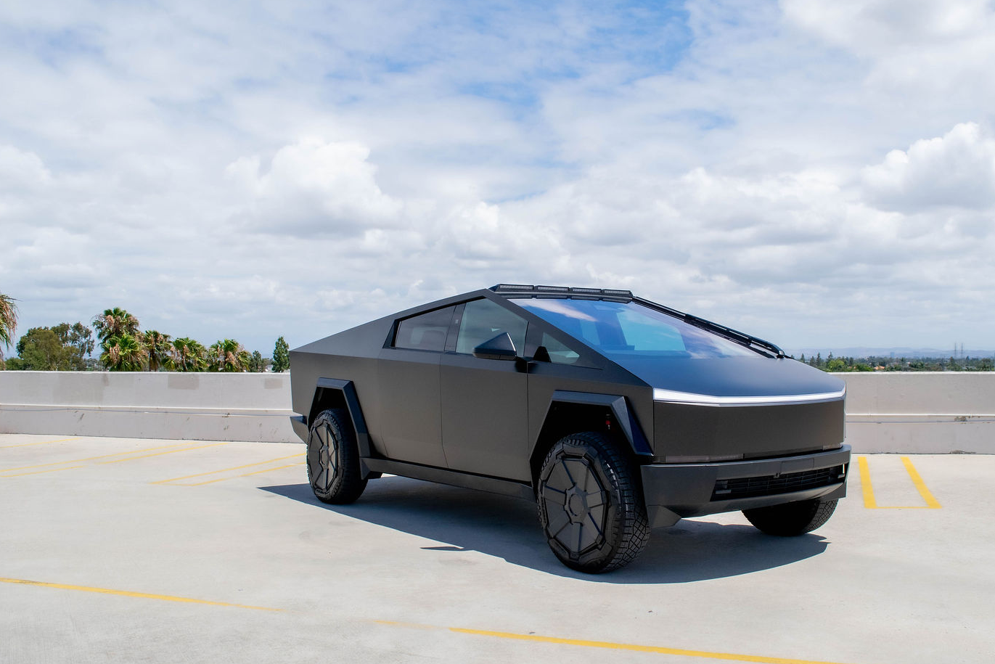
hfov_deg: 54.2
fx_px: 968
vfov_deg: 37.9
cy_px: 347
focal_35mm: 35
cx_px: 565
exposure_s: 1/1600
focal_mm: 20
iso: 400
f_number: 7.1
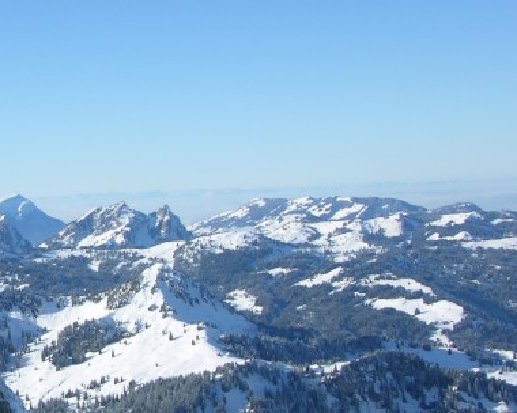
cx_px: -114
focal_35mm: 92
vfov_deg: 16.7
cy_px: 209
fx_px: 1408
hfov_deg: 19.5
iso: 50
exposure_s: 1/224
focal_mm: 8.9
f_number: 7.1
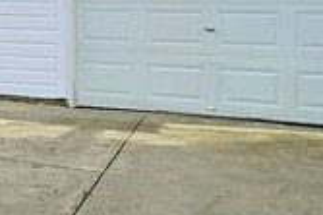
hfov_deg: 20.9
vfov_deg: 16.0
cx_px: -157
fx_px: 744
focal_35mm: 83
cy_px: -17
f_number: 2.2
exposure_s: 1/370
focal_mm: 1.74
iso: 40
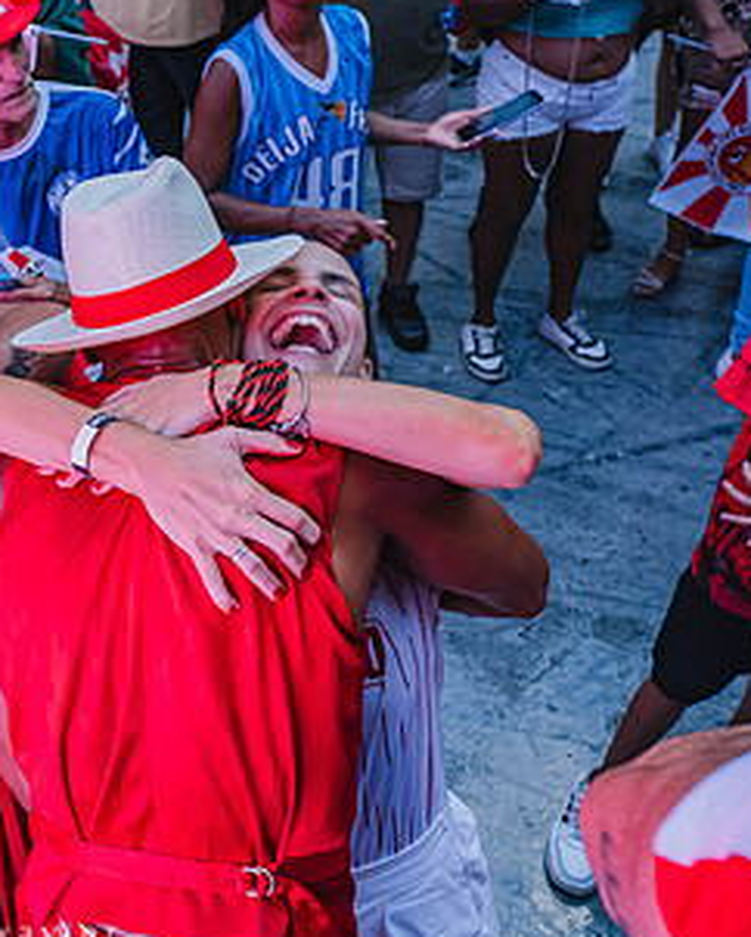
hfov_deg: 30.4
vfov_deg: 41.0
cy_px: 389
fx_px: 1249
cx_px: -47
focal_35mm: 45
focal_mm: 16.5
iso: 1600
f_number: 3.2
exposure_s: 1/500
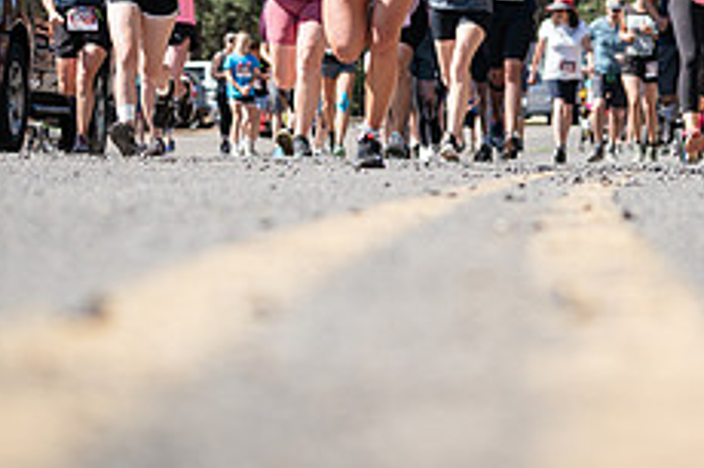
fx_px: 3654
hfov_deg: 11.0
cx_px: 597
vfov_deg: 7.3
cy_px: -90
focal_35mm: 187
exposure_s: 1/500
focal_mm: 74
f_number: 4
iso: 100
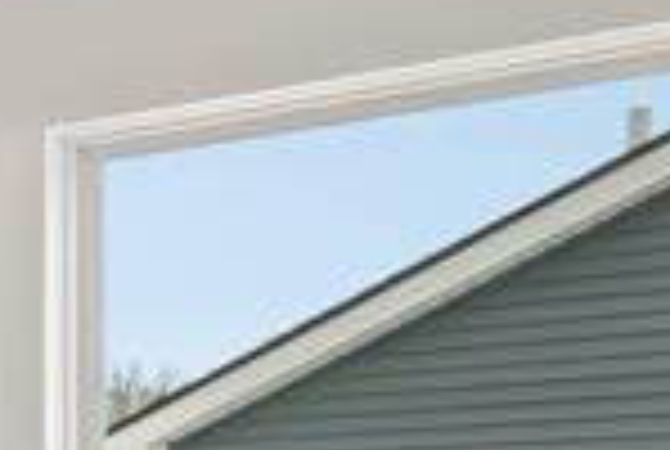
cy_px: 610
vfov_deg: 13.7
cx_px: -1327
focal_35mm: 96
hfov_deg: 11.6
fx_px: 1790
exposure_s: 1/2.5
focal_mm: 14
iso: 100
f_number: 9
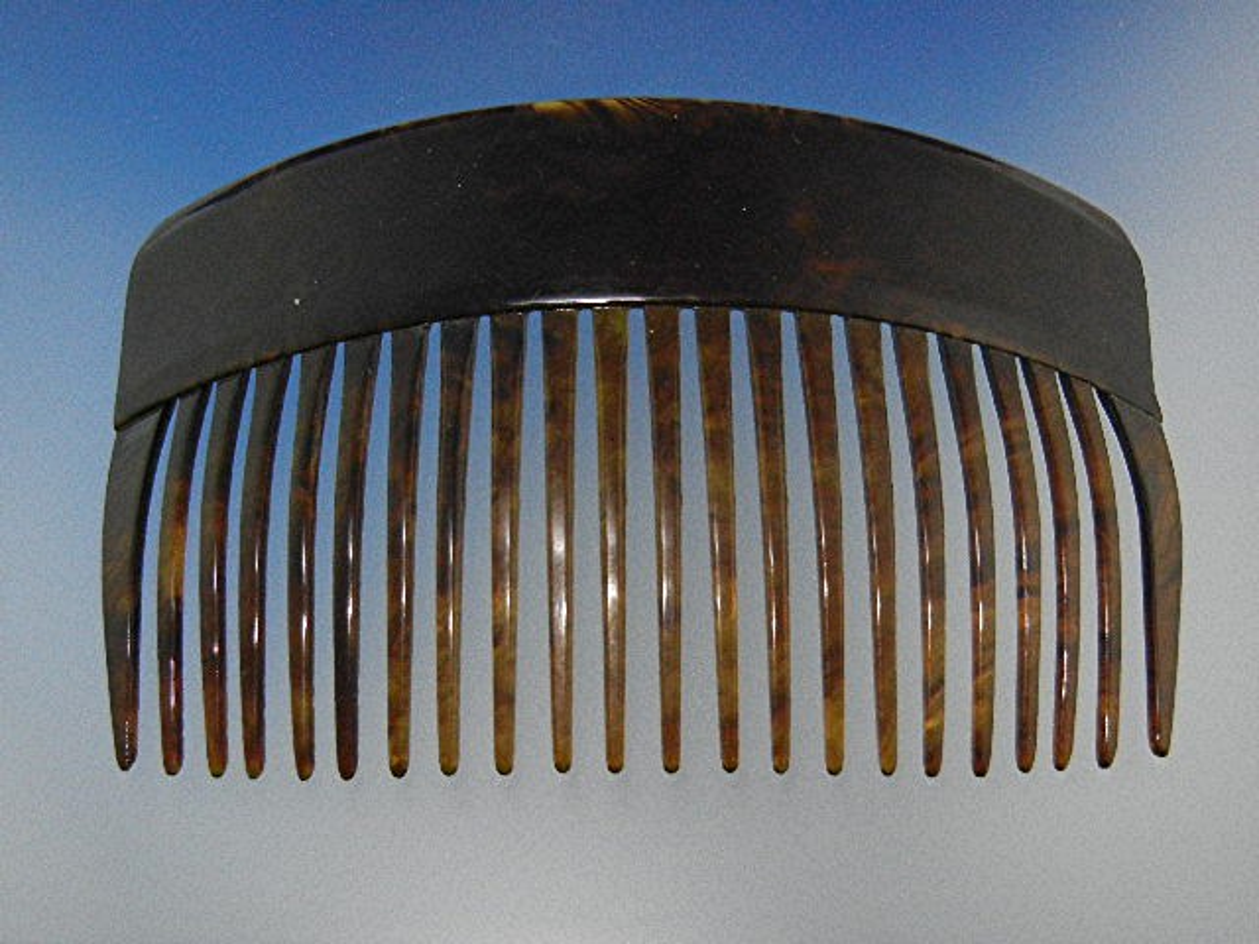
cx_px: 630
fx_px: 1637
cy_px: 472
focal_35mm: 45
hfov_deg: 42.1
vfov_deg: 32.2
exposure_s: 1/30
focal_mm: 8.1
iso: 800
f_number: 7.6
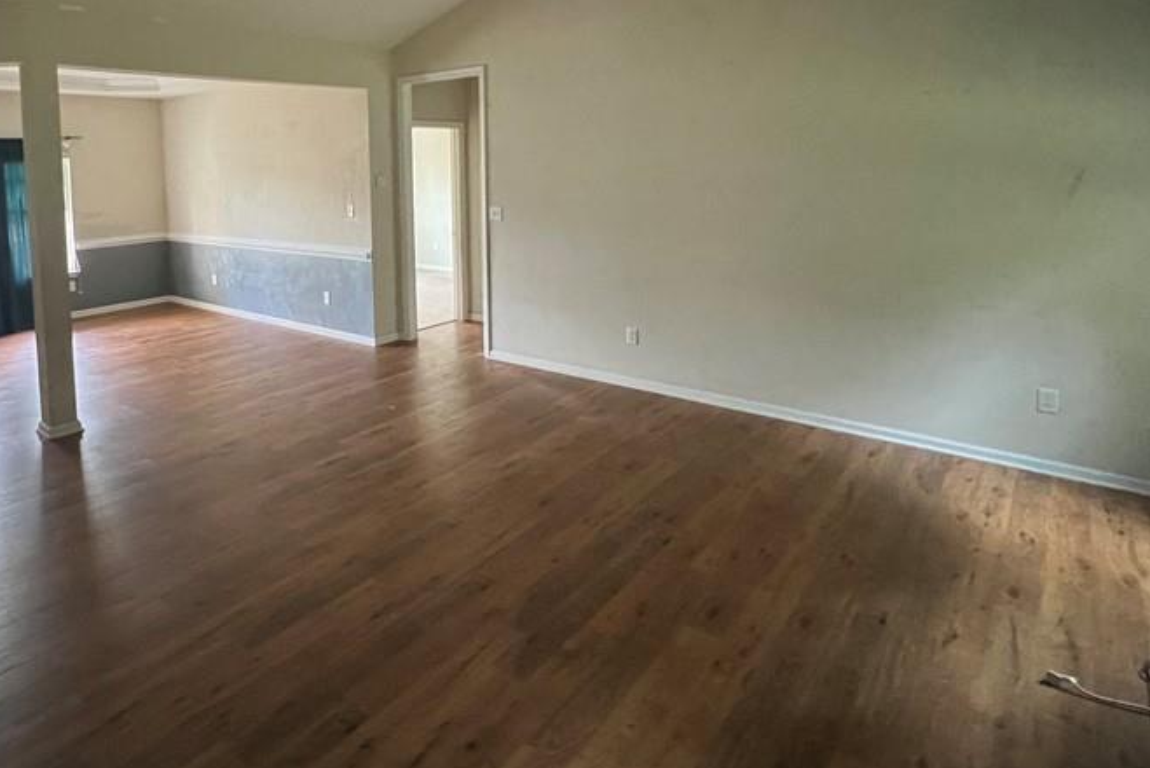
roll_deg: +0.5
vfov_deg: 57.4
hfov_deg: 78.9
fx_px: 671
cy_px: 222
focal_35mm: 21
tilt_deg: -4.3
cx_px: 398
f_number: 1.8
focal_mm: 1.57
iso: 800
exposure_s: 1/60
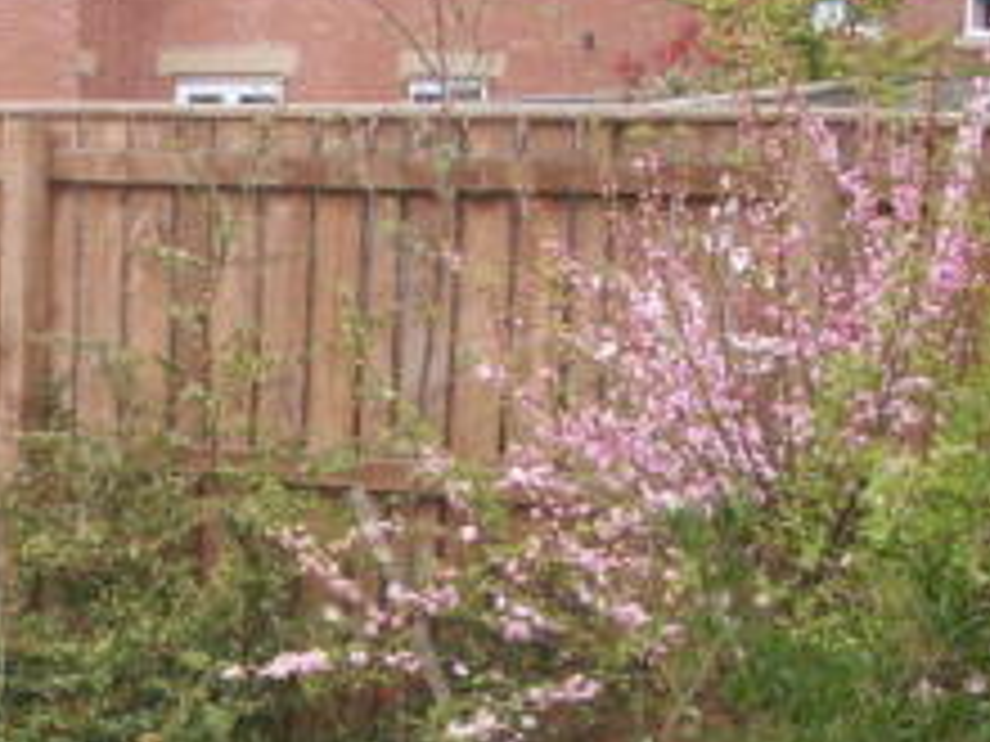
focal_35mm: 98
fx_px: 2803
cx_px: -254
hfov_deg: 18.8
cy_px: 879
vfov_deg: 14.6
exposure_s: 1/60
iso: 50
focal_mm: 7.7
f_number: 3.5
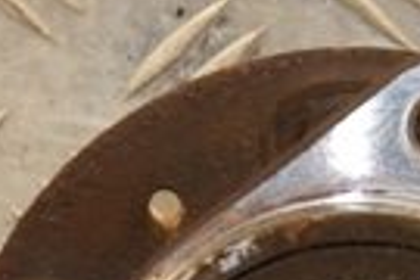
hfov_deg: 3.2
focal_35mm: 641
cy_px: 538
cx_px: 824
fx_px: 7478
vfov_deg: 2.1
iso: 800
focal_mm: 90
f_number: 5.6
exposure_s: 1/100
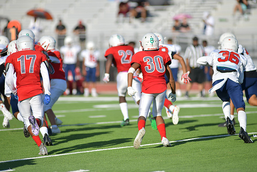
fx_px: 2142
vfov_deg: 4.6
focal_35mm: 300
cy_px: 86
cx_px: 128
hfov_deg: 6.9
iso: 90
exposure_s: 1/2000
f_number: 3.5
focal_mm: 300
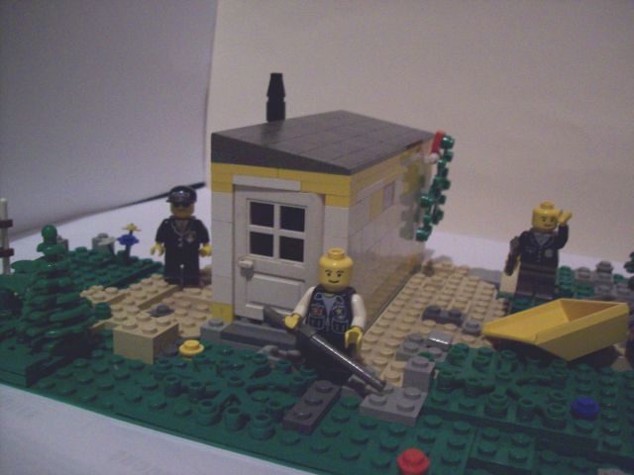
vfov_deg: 39.7
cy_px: 238
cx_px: 317
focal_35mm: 36
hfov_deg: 51.4
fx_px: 659
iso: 200
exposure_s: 1/8
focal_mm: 6
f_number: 2.7
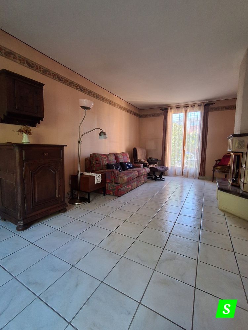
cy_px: 165
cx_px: 124
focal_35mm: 16
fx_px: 153
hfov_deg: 78.1
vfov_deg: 94.5
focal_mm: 1.64
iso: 200
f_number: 2.2
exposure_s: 1/50
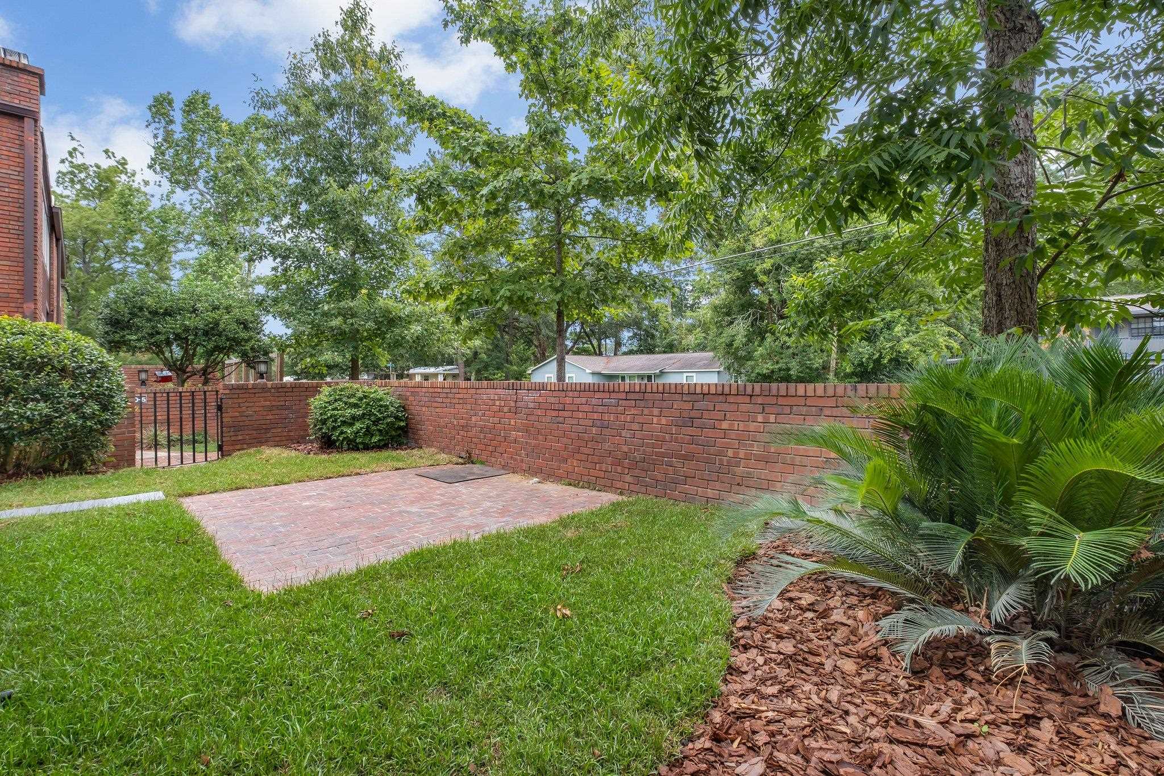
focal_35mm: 15
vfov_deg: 77.3
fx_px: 485
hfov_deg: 100.4
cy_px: 388
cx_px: 582
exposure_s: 1/60
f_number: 8
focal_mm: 10
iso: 250
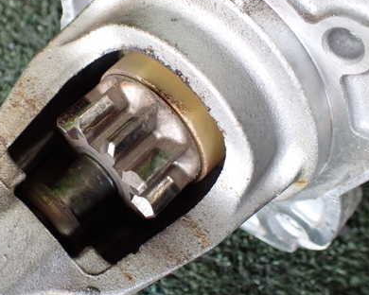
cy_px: 138
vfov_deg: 33.4
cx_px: 102
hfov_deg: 40.2
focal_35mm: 45
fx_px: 491
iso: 800
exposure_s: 1/125
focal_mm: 5.4
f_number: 2.3
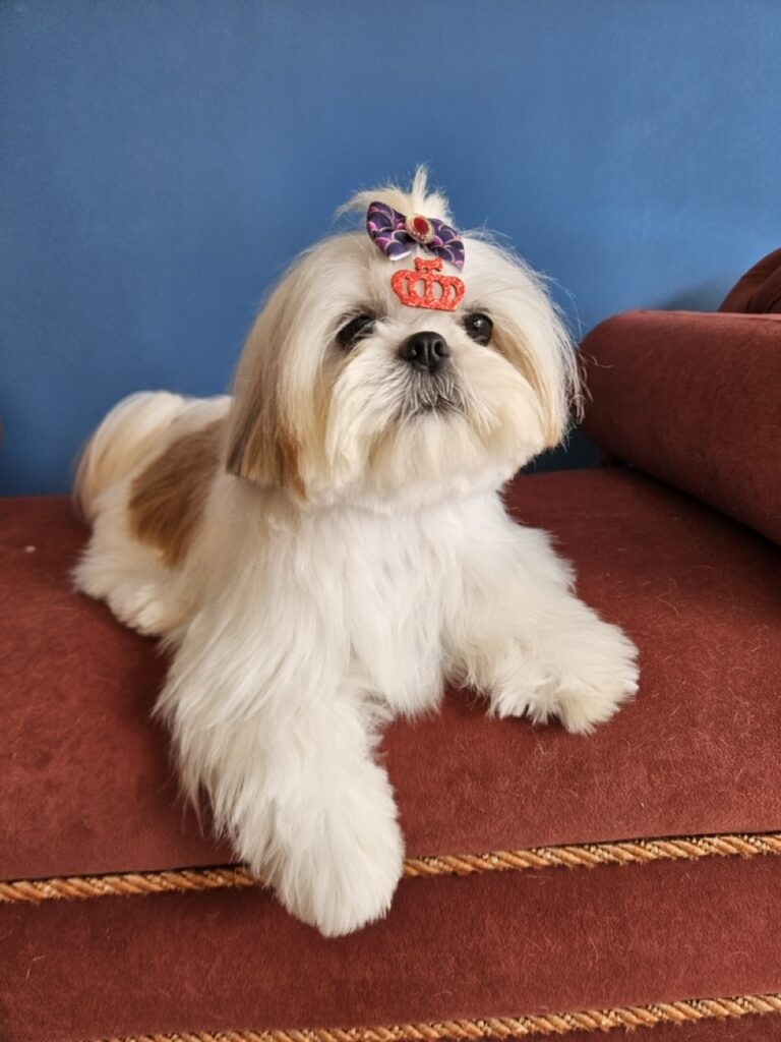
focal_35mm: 23
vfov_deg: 73.9
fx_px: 692
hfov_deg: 58.9
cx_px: 390
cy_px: 521
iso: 64
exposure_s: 1/359
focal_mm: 5.4
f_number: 1.8
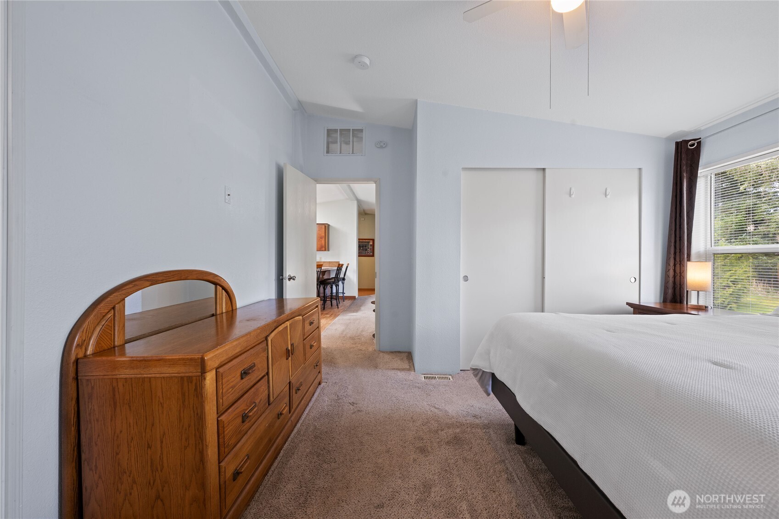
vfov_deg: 81.2
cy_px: 260
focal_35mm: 14
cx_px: 390
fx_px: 303
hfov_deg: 104.3
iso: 400
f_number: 9
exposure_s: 1/6
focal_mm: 14
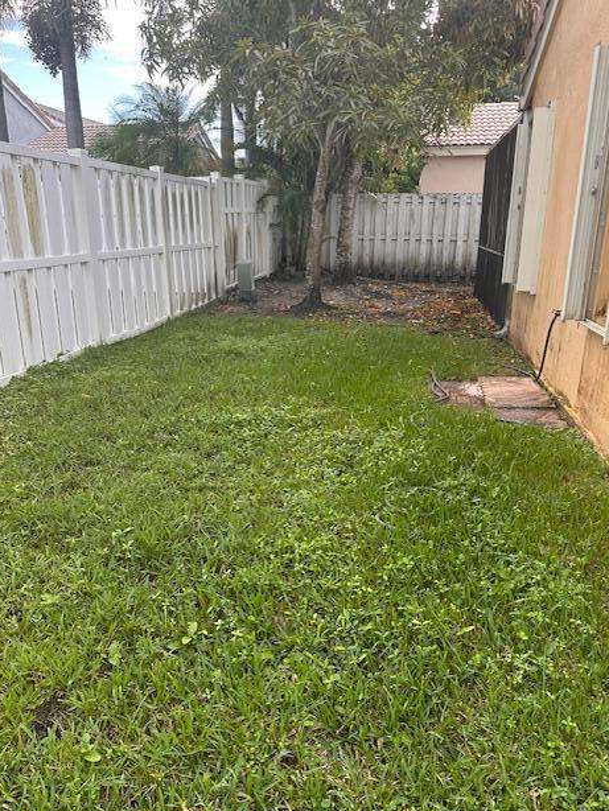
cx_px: 293
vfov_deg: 69.4
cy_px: 402
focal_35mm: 25
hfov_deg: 54.9
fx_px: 586
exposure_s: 1/439
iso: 80
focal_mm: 6.86
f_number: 1.78
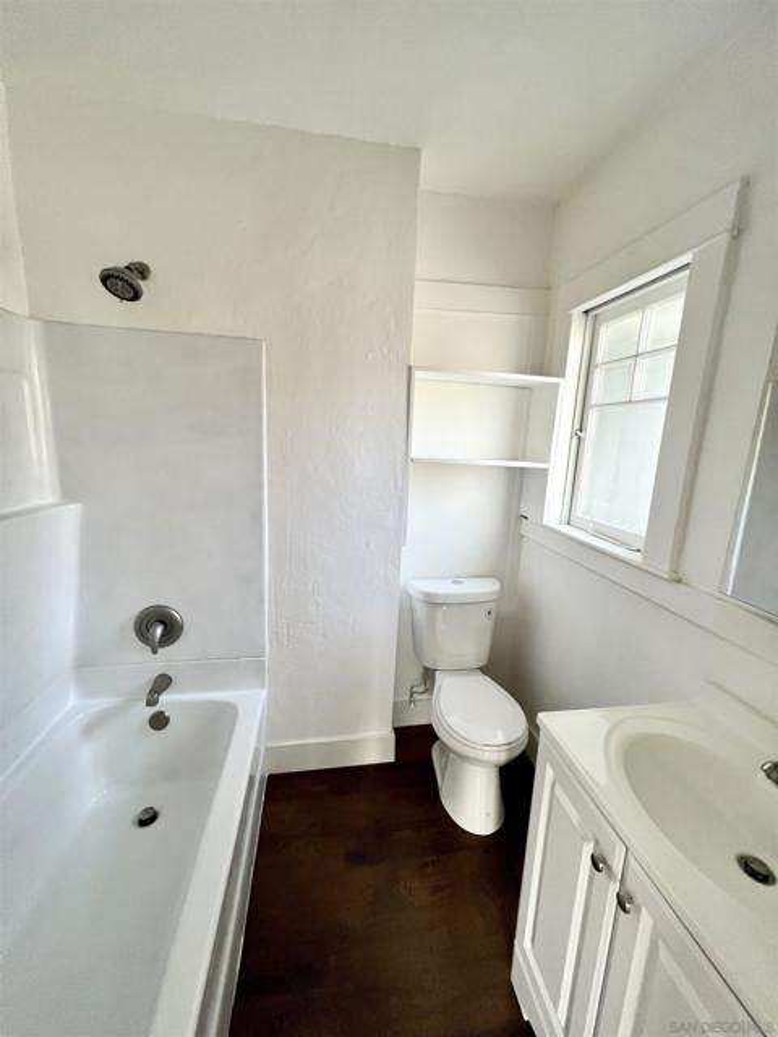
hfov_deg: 89.9
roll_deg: -3.0
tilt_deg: -10.3
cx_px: 389
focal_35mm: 13
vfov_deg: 106.2
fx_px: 390
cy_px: 518
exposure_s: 1/99
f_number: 1.8
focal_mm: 1.57
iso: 160
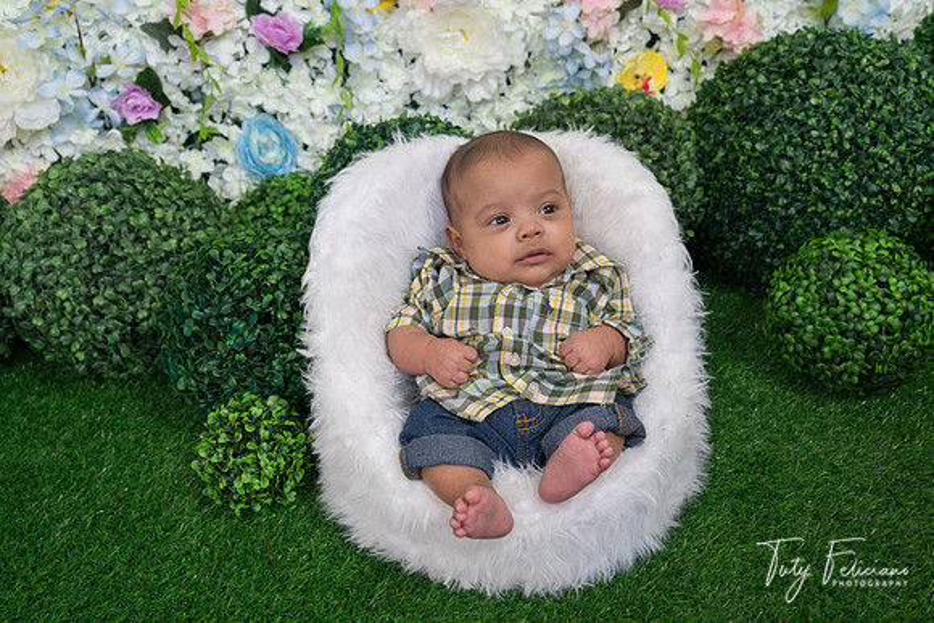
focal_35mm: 34
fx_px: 882
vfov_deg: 38.9
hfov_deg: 55.8
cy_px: 312
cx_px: 467
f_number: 5.6
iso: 1600
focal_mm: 34
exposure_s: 1/125
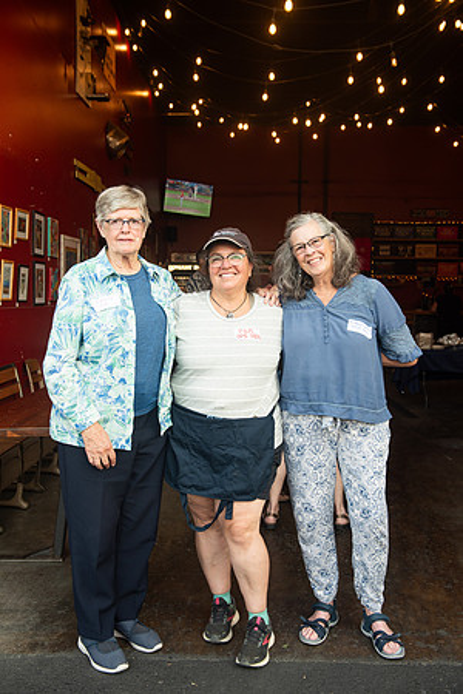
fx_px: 694
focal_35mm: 36
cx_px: 232
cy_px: 347
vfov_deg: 53.1
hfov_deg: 36.9
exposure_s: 1/100
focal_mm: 36
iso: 400
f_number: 4
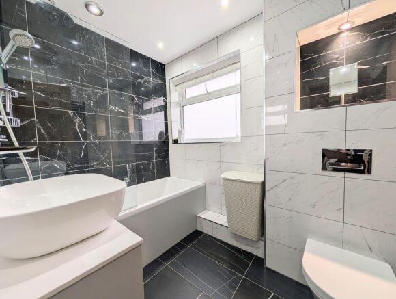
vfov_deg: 94.7
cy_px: 150
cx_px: 198
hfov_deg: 110.4
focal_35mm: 12
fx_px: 138
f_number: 1.7
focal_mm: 2.02
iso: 52
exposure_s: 1/421
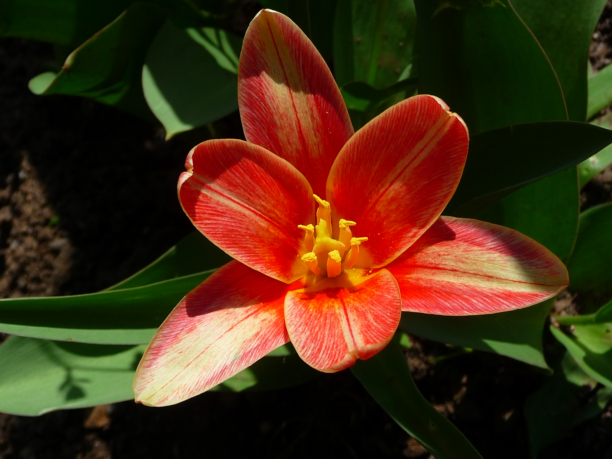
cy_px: 230
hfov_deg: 41.2
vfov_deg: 31.5
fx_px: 813
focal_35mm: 46
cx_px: 306
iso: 100
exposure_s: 1/1300
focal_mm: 5.6
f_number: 3.6
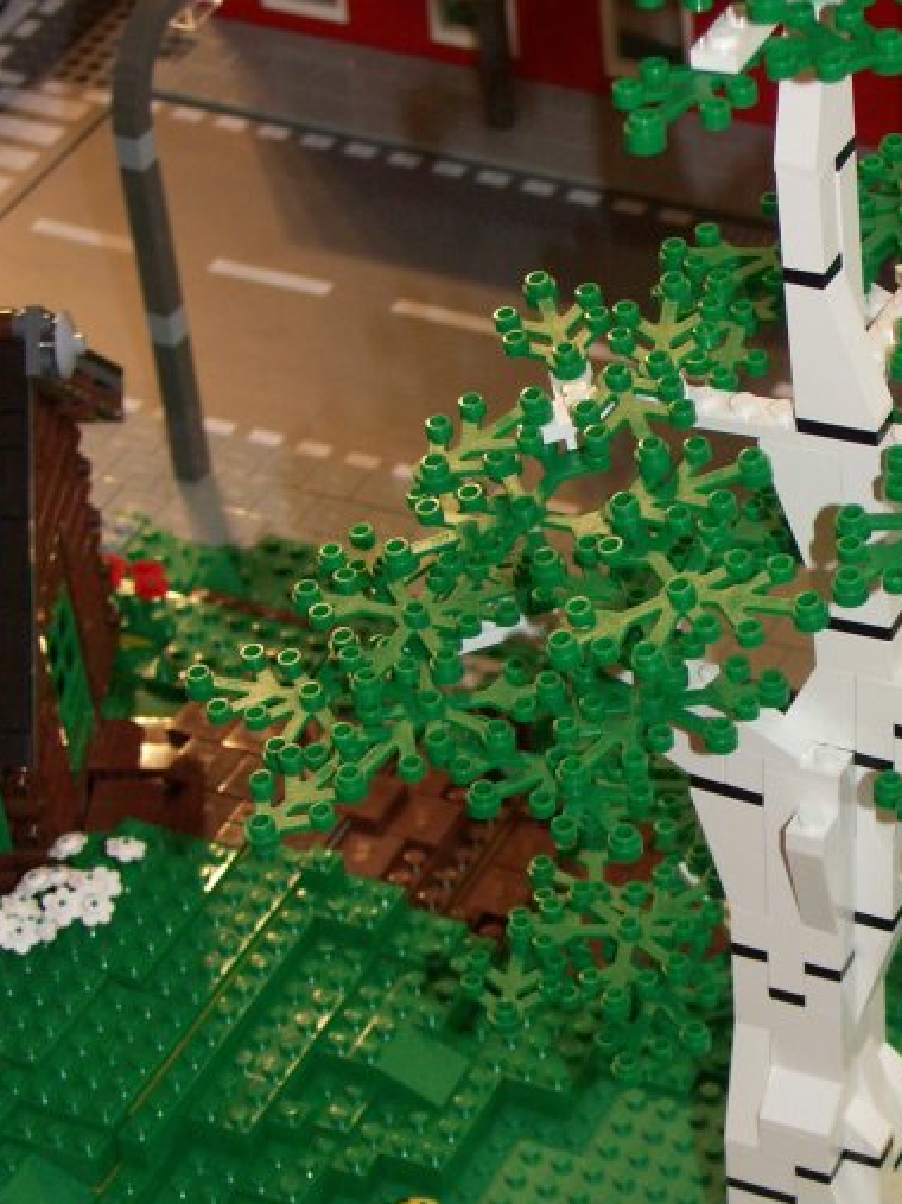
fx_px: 3441
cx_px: 800
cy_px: 720
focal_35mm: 99
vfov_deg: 19.8
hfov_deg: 14.8
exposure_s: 1/50
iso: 200
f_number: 2.8
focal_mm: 12.57
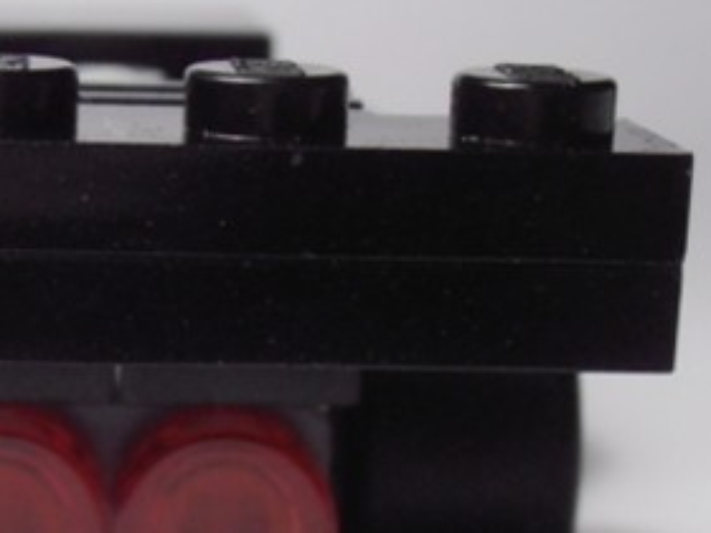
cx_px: 122
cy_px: 486
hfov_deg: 16.4
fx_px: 2444
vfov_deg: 12.4
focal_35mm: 119
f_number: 3.9
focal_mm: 6.61
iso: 80
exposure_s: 1/60
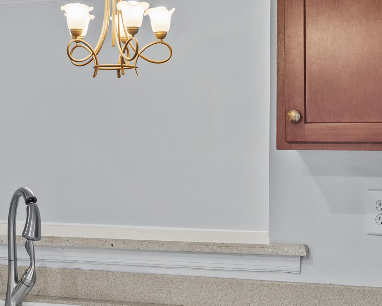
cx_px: 65
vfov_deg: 18.9
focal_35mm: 81
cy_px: 141
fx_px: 916
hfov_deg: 23.2
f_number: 8
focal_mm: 35
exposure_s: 1/2
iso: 250
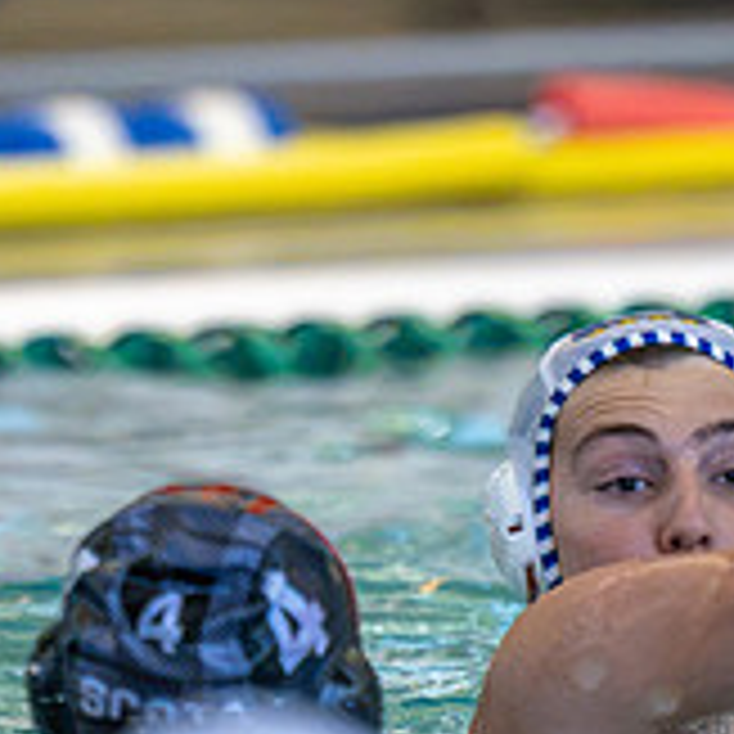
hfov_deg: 1.5
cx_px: 611
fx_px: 28044
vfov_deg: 1.5
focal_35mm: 1169
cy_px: 278
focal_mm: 280
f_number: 4
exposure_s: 1/1000
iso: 6400
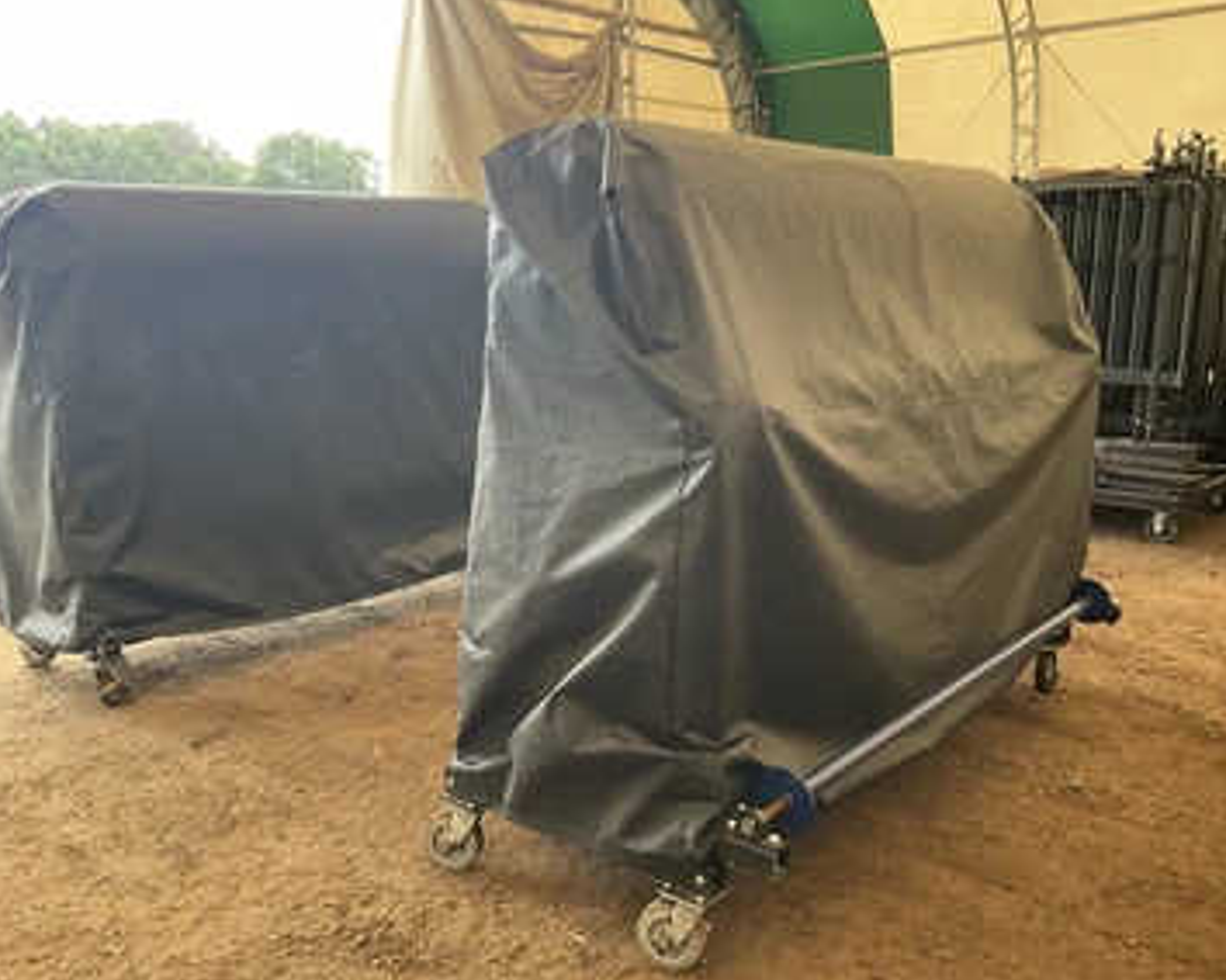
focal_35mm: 32
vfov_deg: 45.8
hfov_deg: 55.6
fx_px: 1161
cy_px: 509
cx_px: 679
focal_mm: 3
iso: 50
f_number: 1.8
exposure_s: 1/122
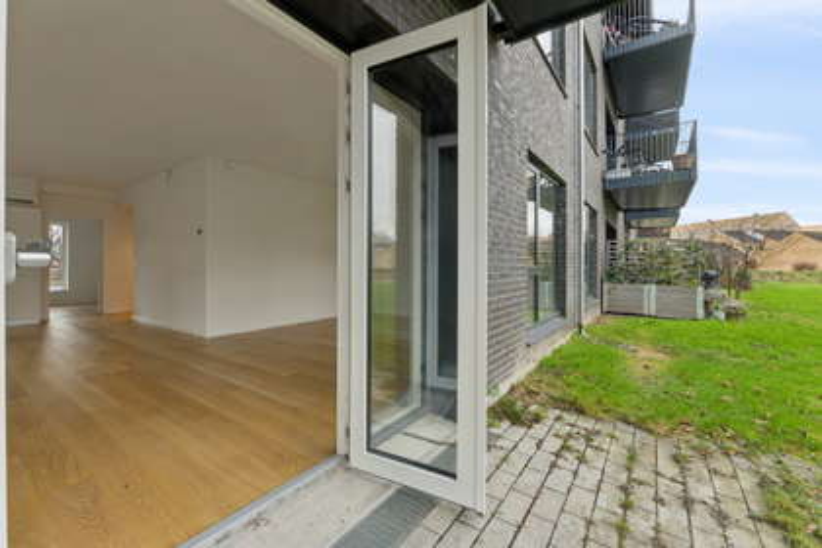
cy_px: 274
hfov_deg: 100.4
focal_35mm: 15
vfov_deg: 77.3
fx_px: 342
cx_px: 411
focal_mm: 10
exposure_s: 1/8
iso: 200
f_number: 8
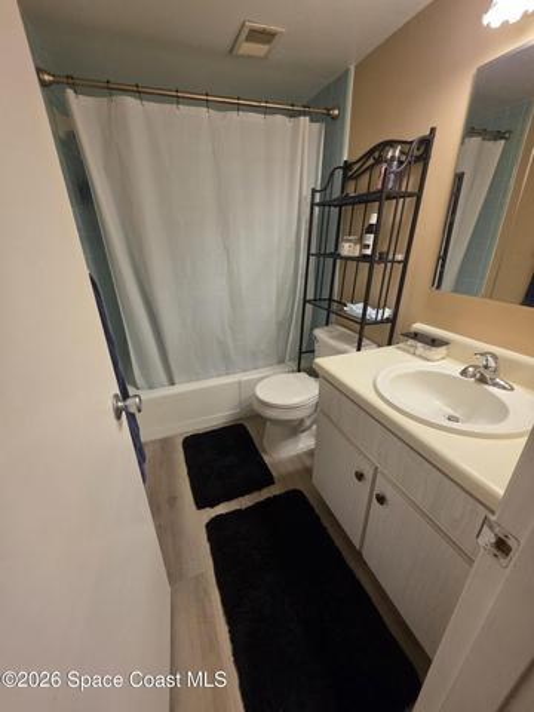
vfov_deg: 106.2
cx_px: 267
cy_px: 356
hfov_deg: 89.9
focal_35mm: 13
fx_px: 267
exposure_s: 1/120
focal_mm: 2.2
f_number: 1.9
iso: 200
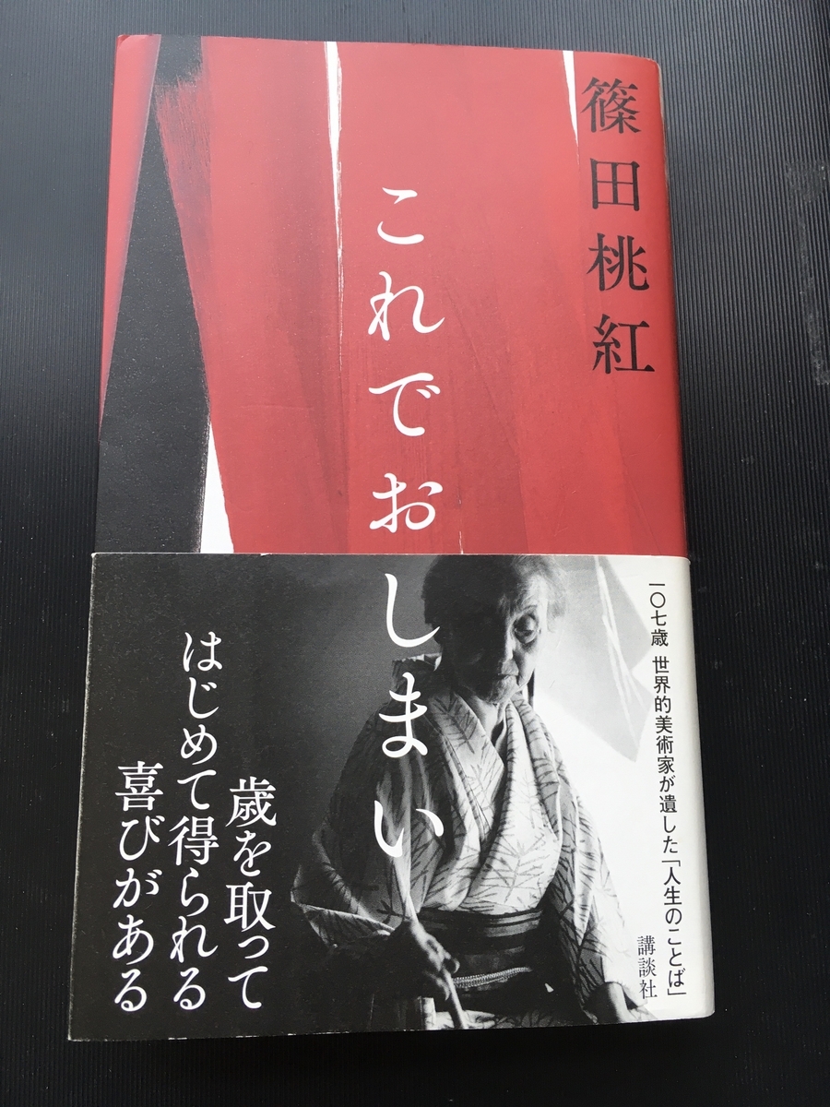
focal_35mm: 29
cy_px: 554
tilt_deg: -80.8
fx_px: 927
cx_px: 415
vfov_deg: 61.7
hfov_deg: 48.2
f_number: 2.2
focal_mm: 4.15
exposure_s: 1/40
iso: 25
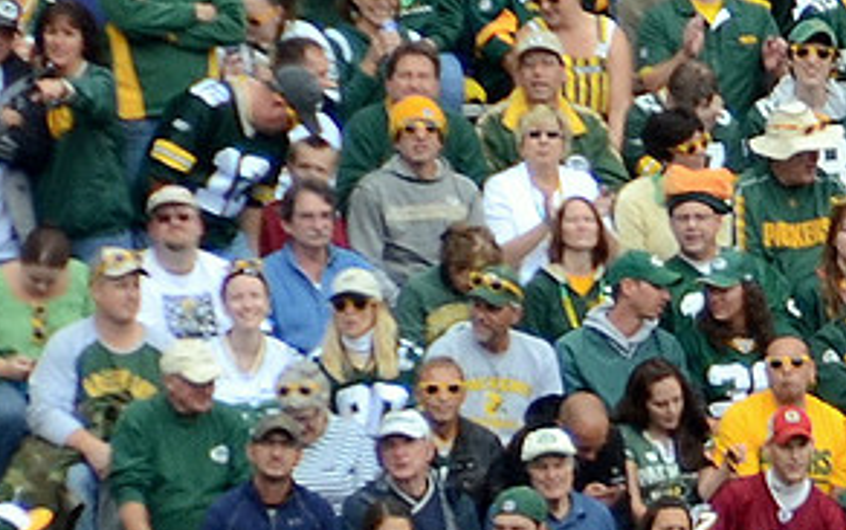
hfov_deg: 3.5
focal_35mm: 606
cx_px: 171
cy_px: -4
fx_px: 13983
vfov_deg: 2.2
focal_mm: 200
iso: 180
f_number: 5.6
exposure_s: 1/250
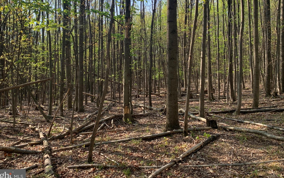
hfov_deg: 59.6
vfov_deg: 38.9
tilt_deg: +1.3
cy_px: 58
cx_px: 150
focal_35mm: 32
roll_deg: -0.1
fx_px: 248
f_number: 1.8
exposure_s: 1/597
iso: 25
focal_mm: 4.25
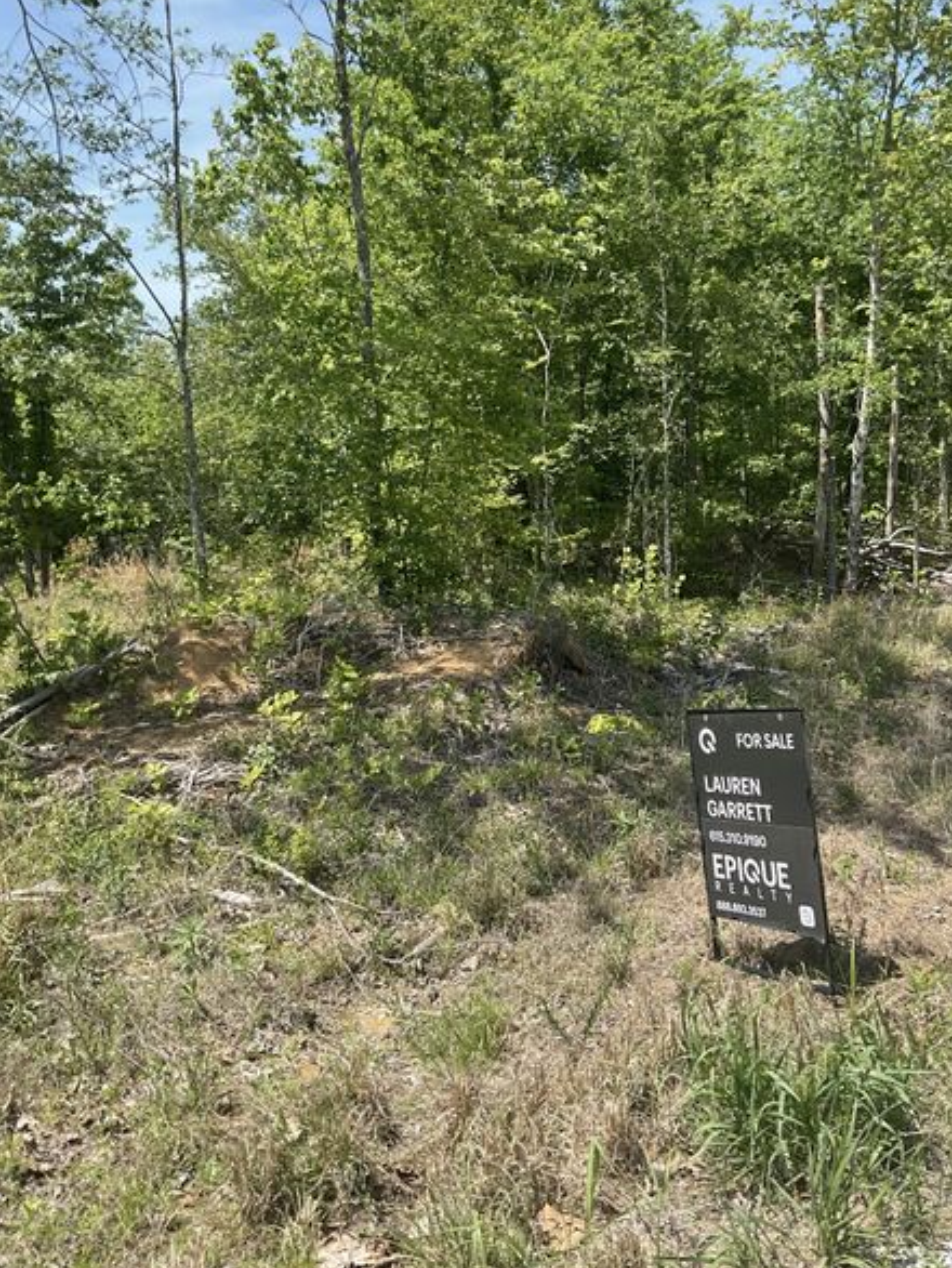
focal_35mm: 33
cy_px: 564
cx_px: 539
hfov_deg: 42.9
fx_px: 1209
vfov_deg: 55.2
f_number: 1.8
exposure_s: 1/962
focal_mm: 3
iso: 16
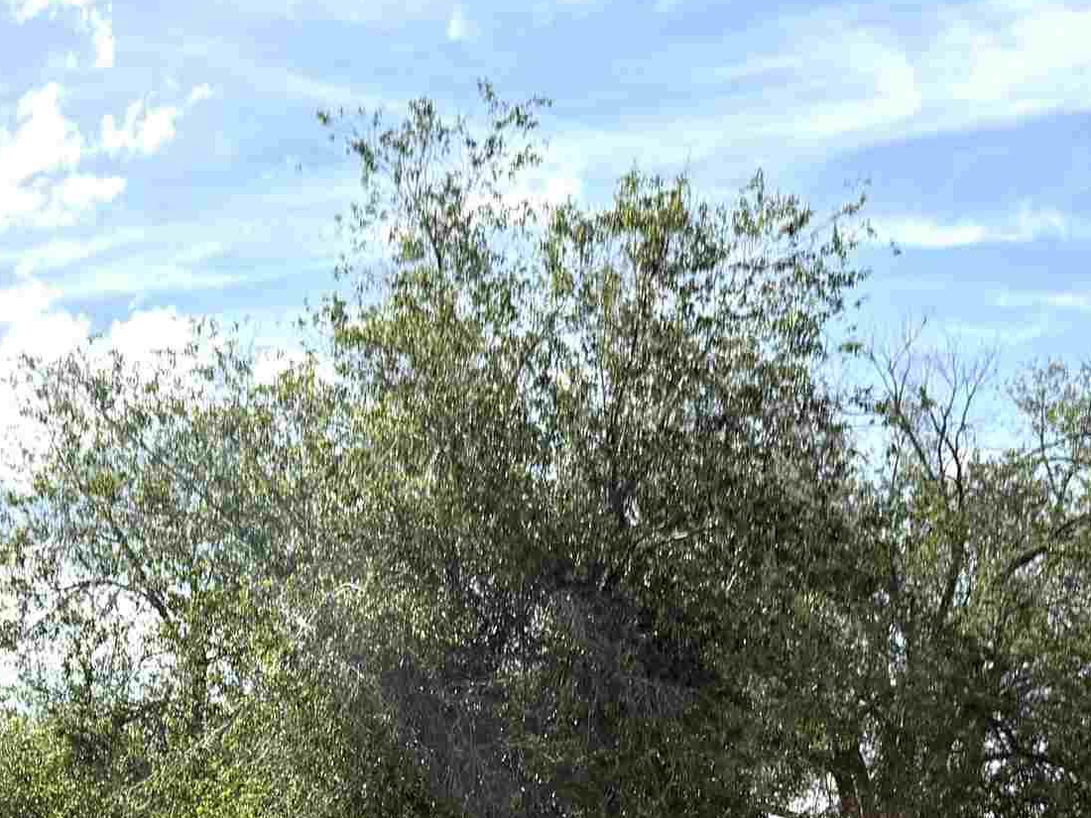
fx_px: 2112
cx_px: 334
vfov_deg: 20.1
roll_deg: +1.6
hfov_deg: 28.7
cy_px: 1067
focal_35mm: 67
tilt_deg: -4.1
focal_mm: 6.76
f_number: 1.78
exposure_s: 1/8130
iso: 100
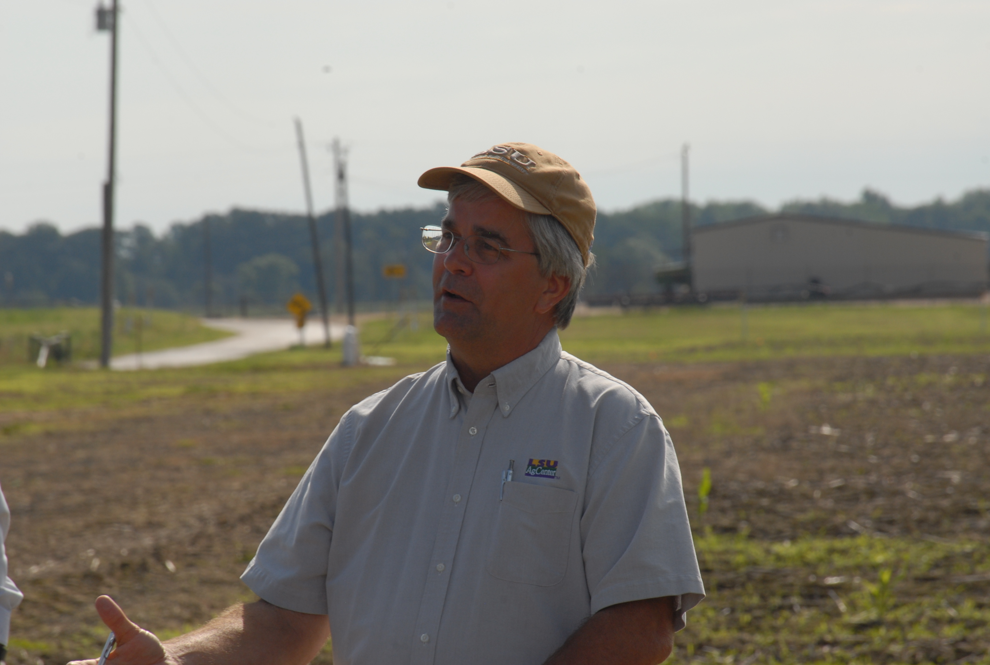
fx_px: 8267
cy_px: 332
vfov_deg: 4.6
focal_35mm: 300
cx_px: 495
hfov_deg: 6.9
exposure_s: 1/250
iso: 200
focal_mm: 200
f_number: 14
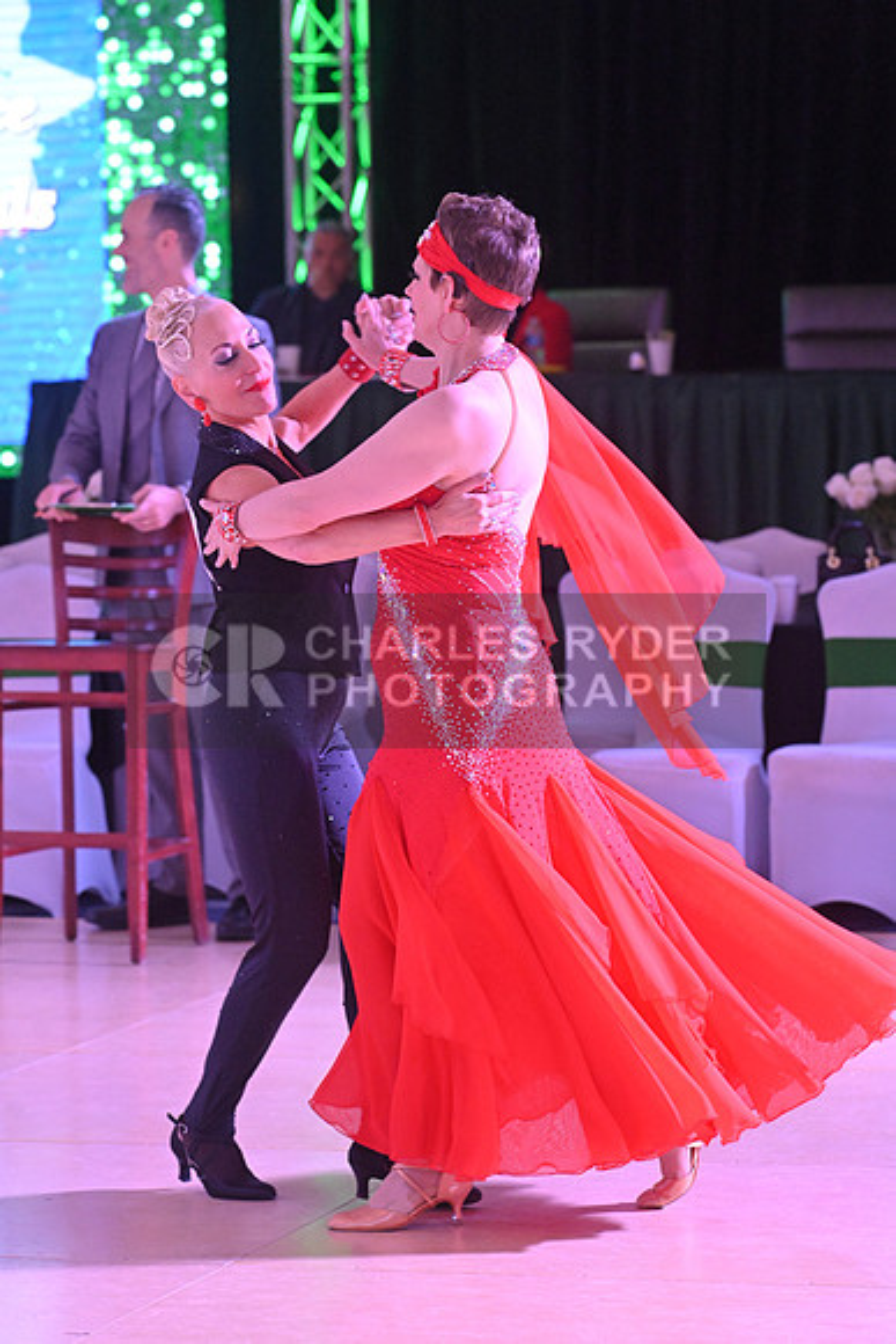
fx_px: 5223
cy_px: 672
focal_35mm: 140
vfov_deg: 14.7
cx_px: 448
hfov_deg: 9.8
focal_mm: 140
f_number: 5.6
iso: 5000
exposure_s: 1/320
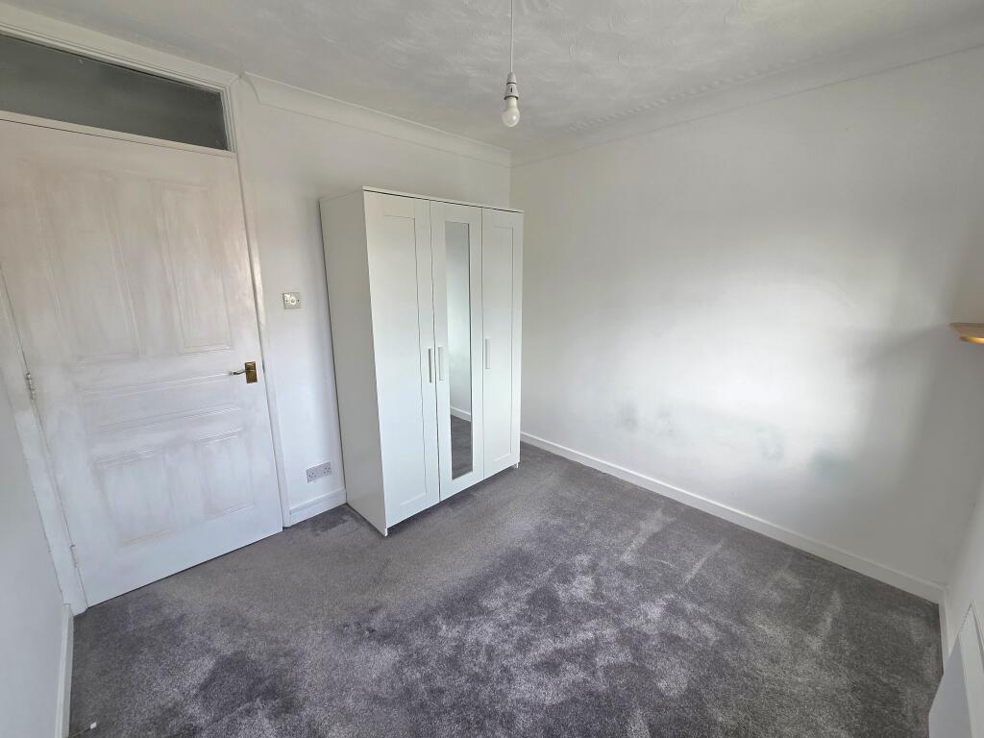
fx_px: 370
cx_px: 492
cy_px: 369
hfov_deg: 106.2
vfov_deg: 89.9
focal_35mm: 13
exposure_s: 1/101
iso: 80
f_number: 2.2
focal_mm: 2.2
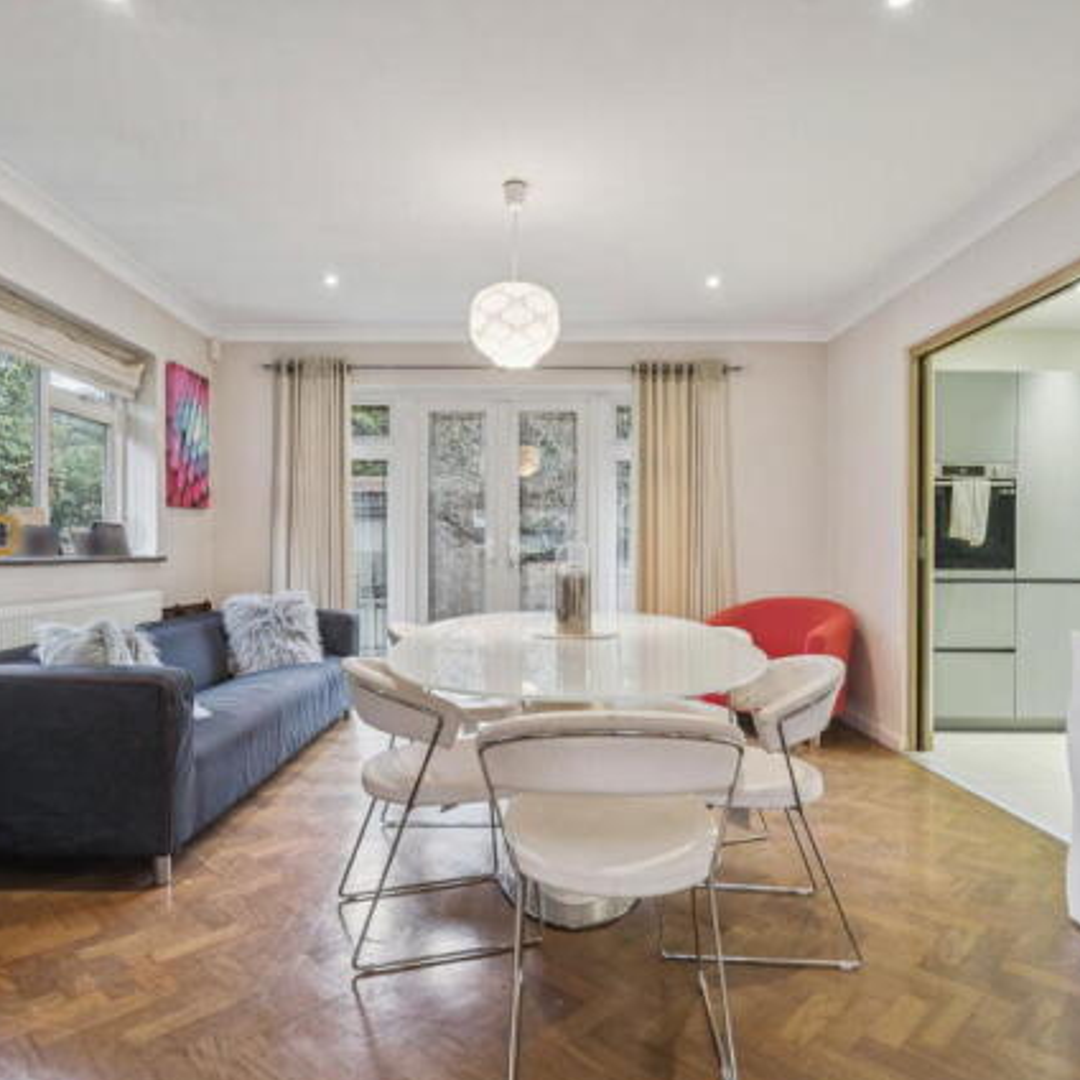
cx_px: 521
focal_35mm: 21
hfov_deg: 72.1
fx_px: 741
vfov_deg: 72.1
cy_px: 554
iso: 320
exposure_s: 1/3.33
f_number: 8
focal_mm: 16
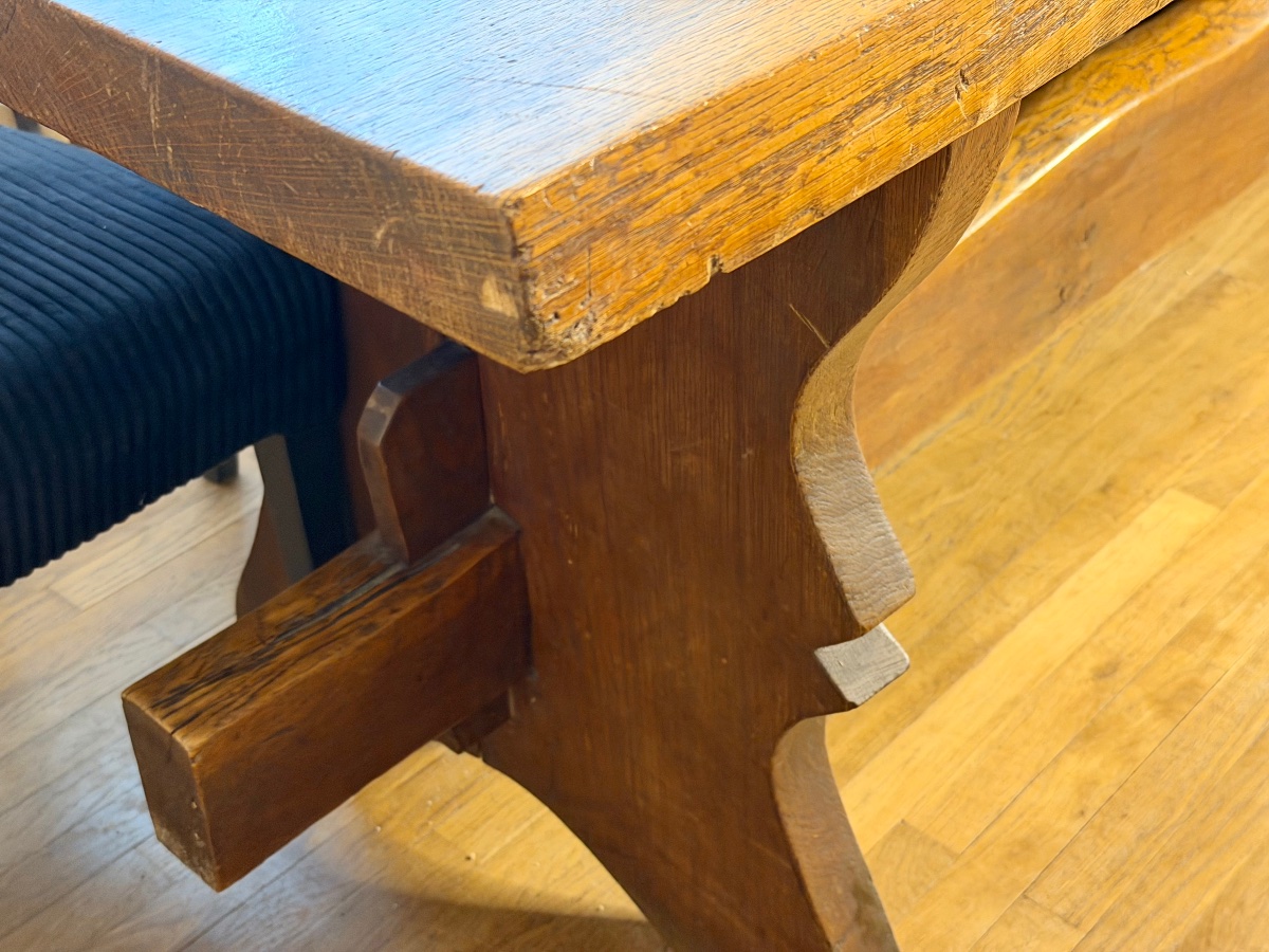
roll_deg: +1.7
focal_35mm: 48
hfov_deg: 39.7
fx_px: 1760
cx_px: 634
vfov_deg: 30.3
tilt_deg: -36.6
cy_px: 476
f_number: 1.78
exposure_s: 1/33
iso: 500
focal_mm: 6.76
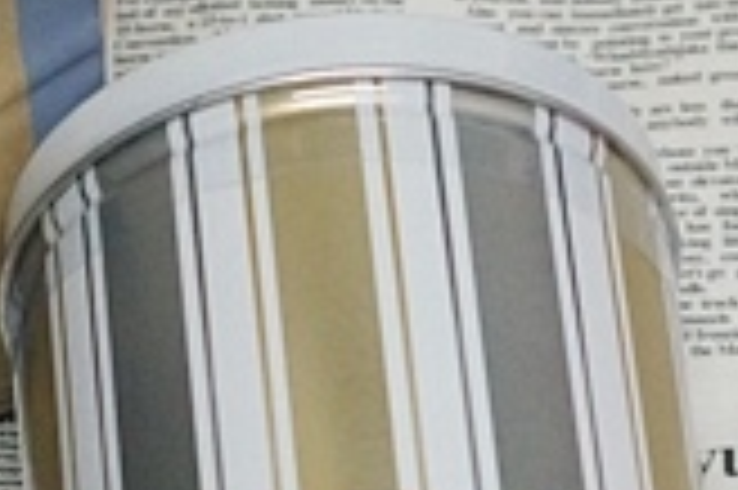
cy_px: 1106
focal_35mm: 256
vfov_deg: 5.2
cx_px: 338
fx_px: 5252
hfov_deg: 8.0
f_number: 4
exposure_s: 1/160
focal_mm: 35
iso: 1600
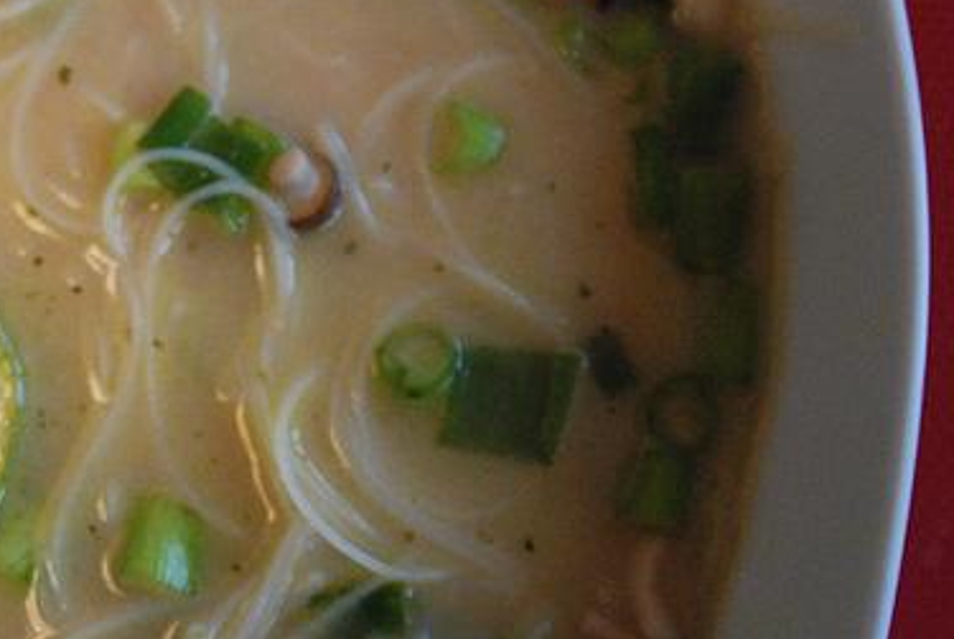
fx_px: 1698
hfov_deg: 30.1
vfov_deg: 21.3
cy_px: 285
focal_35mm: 64
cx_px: 107
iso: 1600
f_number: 1.8
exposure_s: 1/80
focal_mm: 20
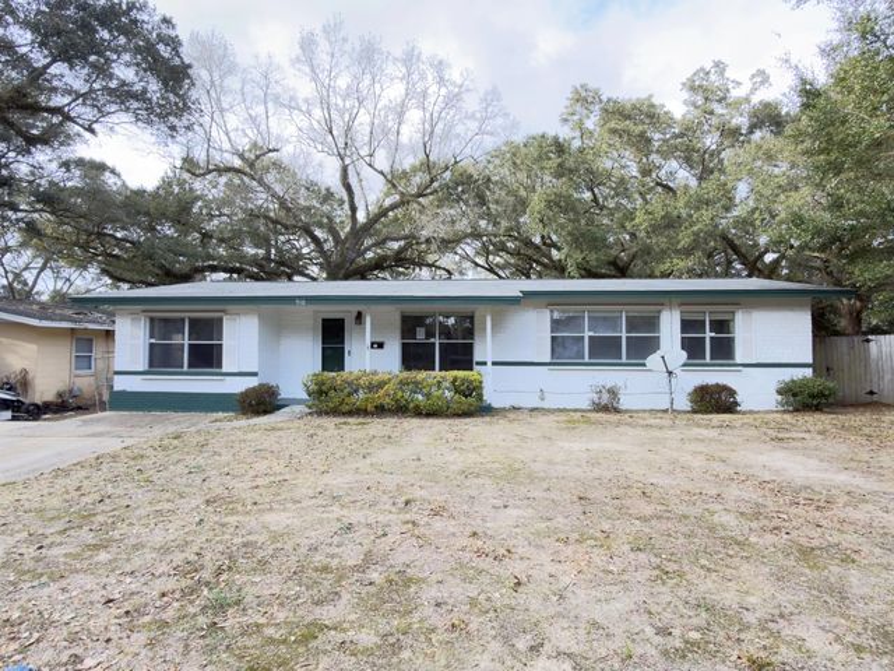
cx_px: 447
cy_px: 336
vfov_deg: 68.7
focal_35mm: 19
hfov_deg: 84.7
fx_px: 491
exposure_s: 1/114
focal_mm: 2.22
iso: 50
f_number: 2.2
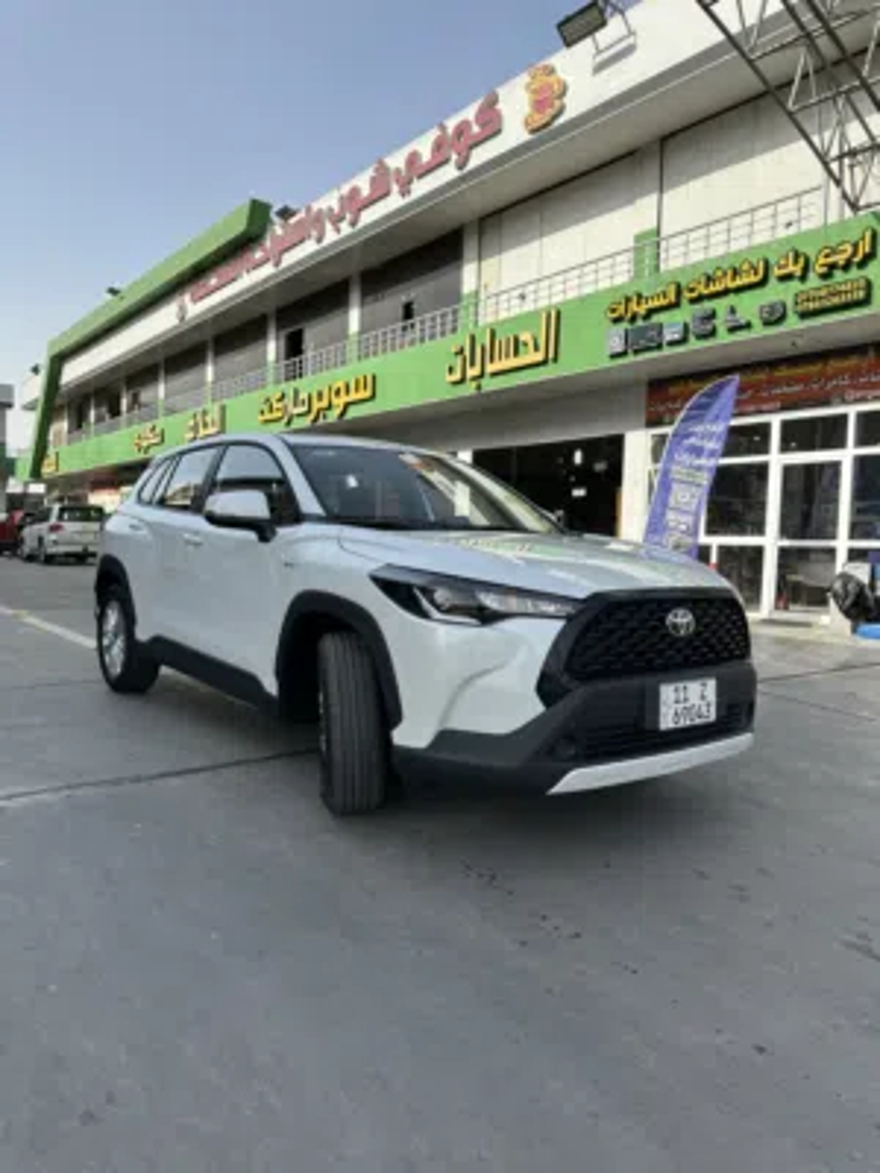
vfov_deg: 71.6
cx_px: 440
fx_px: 813
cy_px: 586
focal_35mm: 24
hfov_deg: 56.8
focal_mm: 6.86
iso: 80
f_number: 1.78
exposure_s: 1/2660
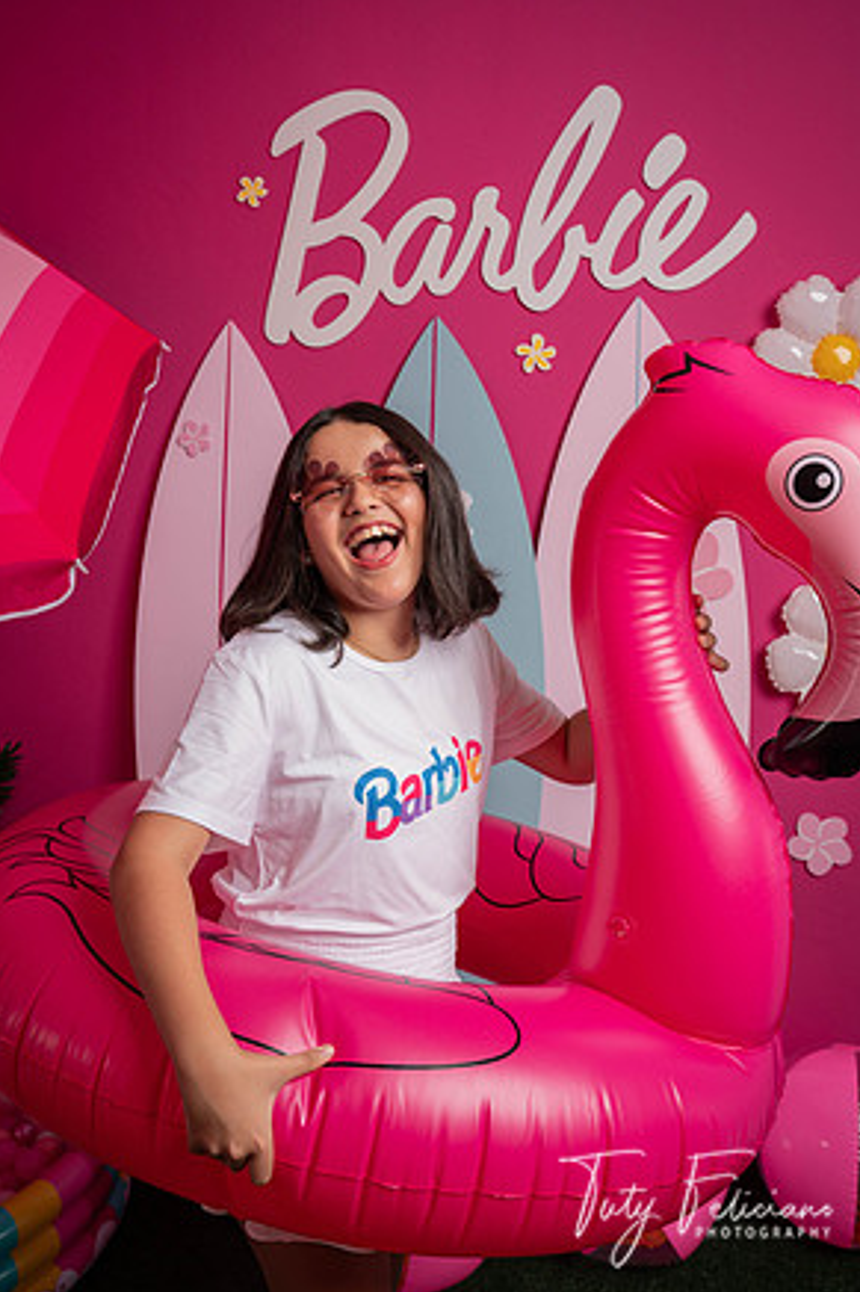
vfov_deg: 54.4
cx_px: 434
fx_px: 1255
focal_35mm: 35
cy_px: 636
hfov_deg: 37.8
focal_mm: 34
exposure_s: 1/100
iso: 250
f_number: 5.6
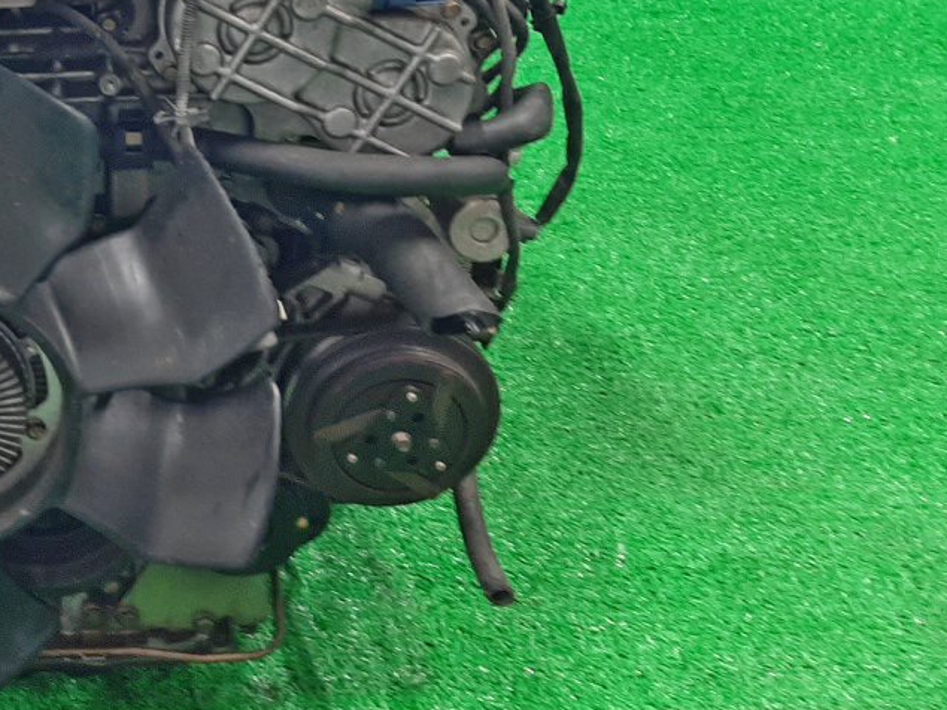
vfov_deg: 24.4
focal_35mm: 59
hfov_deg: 29.8
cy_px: 146
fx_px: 1614
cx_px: -61
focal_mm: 3.93
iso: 133
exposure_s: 1/50
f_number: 1.7
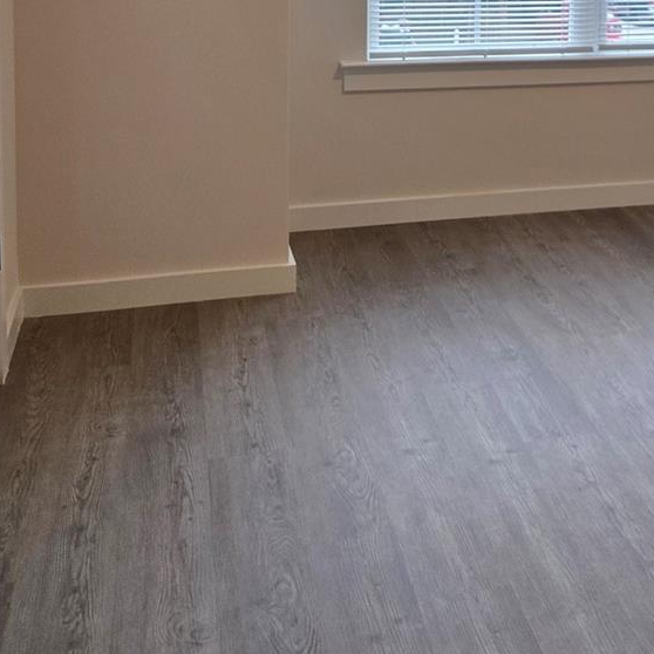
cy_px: 0
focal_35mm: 56
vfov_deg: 28.7
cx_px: 606
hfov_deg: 29.1
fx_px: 1197
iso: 200
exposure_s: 1/120
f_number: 1.8
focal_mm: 5.4
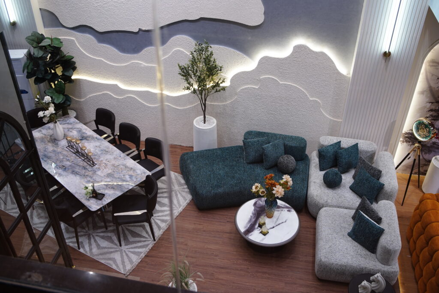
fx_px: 427
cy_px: 146
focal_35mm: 35
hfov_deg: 54.4
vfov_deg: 37.9
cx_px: 220
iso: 250
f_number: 3.5
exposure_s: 1/50
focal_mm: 35
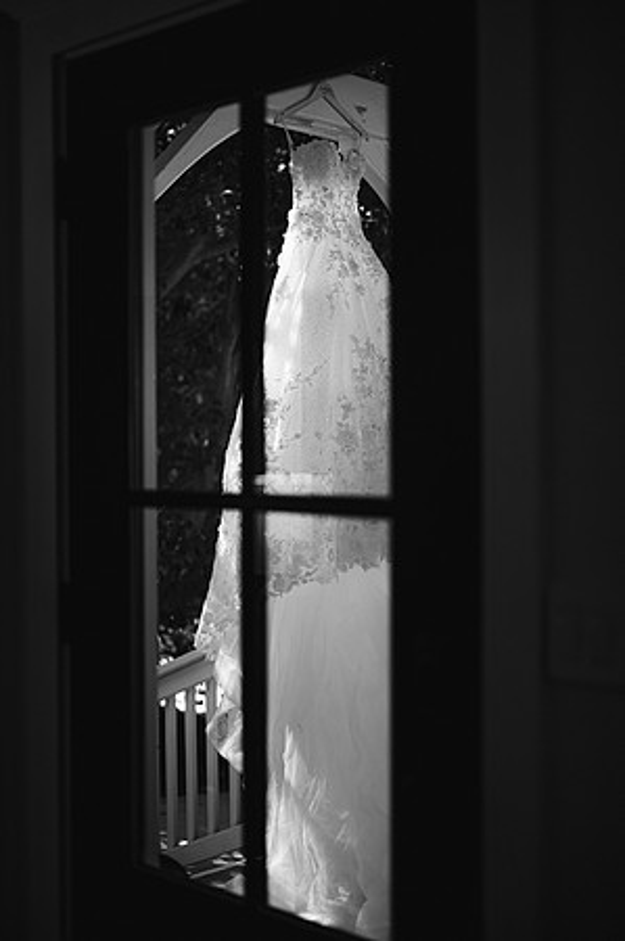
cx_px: 312
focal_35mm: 50
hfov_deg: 26.9
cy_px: 470
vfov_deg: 39.6
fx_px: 1305
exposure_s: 1/500
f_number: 1.8
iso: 100
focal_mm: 50
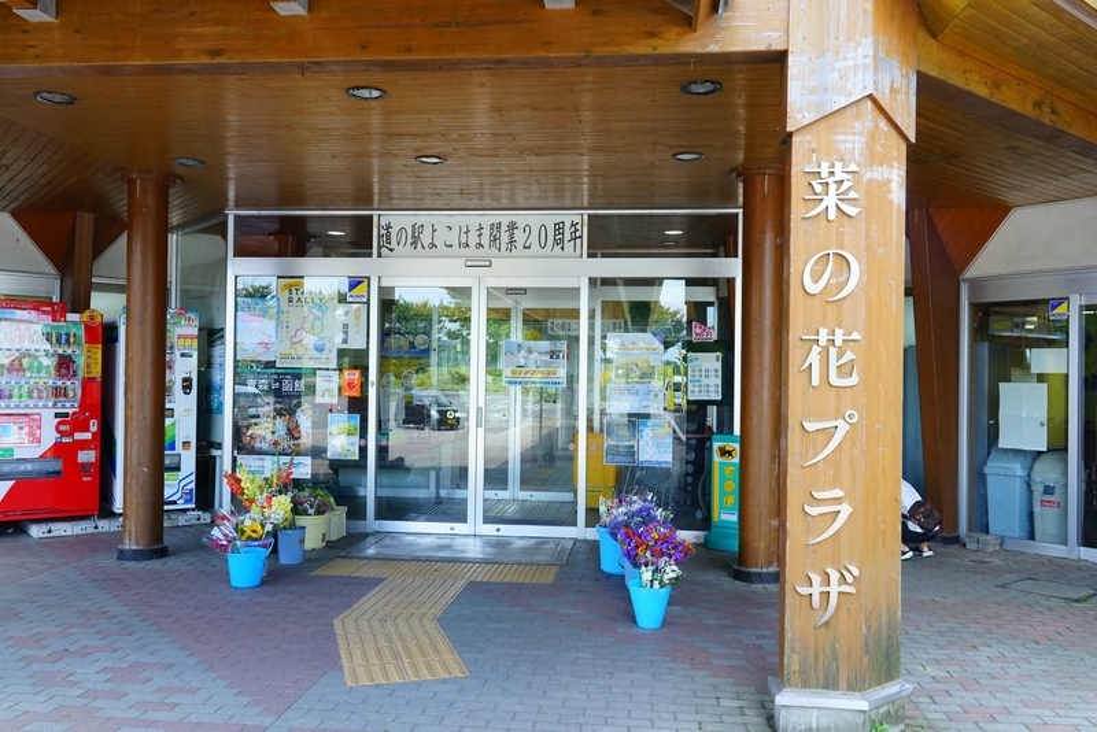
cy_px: 366
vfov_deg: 45.0
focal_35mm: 29
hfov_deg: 63.6
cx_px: 548
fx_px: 884
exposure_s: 1/60
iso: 1600
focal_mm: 29
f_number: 9
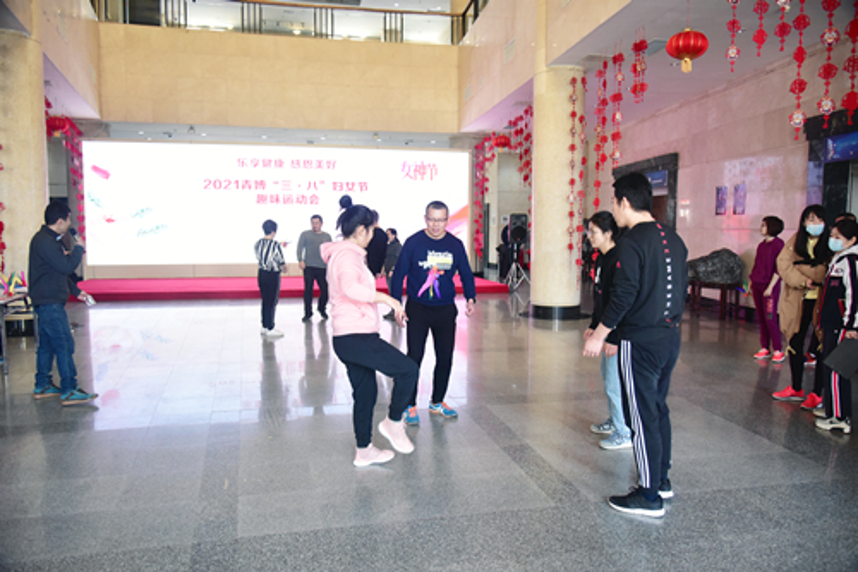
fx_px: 643
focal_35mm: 27
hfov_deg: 67.4
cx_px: 429
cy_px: 286
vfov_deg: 47.9
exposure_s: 1/200
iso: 3200
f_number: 4.5
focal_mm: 27
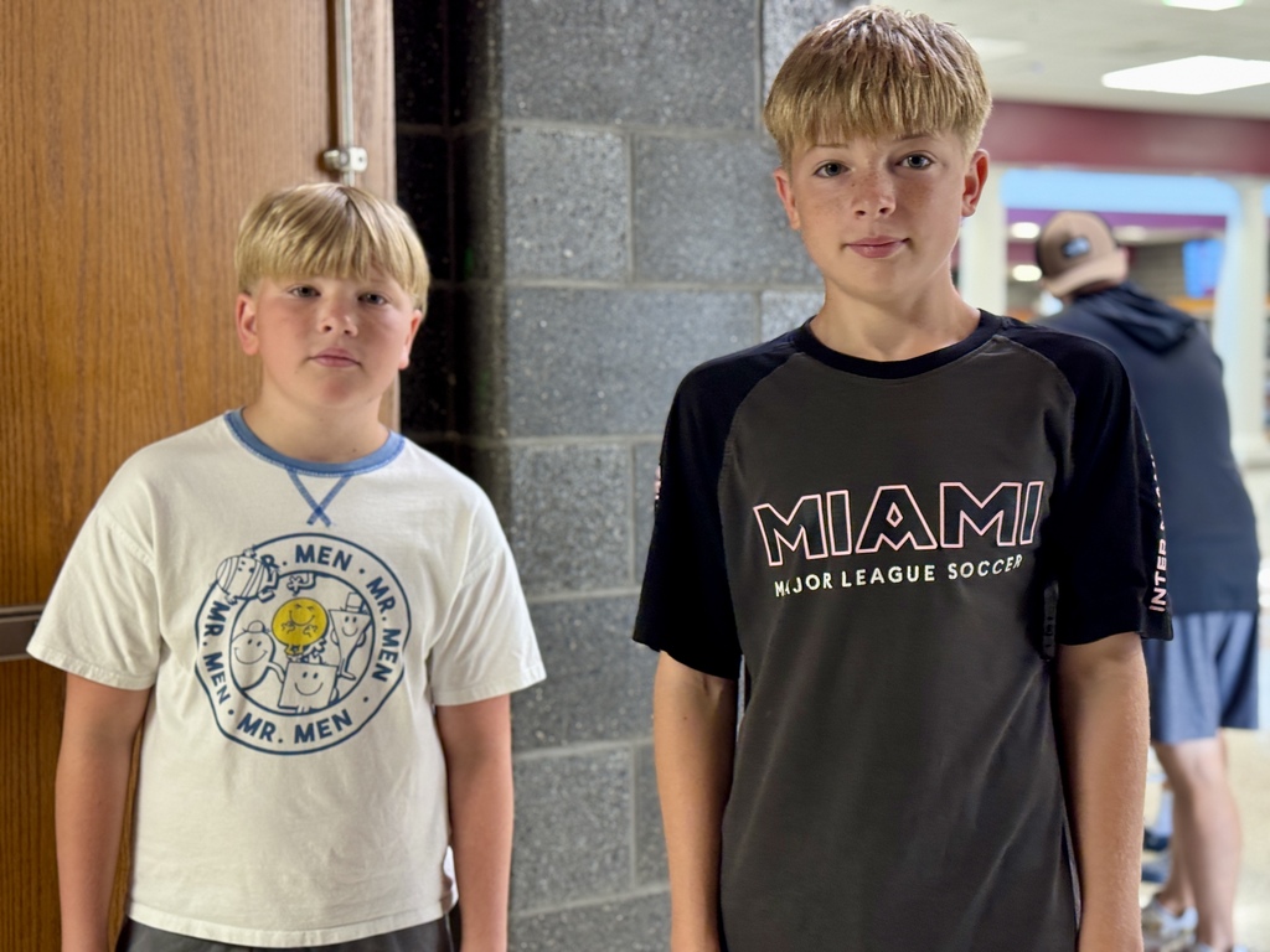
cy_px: 476
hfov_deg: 39.7
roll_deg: +0.0
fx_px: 1761
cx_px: 635
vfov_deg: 30.3
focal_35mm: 48
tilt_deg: -5.0
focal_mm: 6.76
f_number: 1.78
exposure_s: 1/31
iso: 250
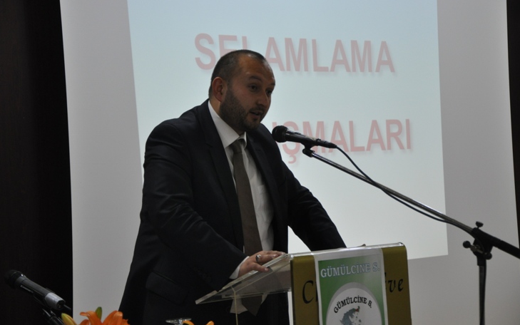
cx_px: 262
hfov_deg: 20.4
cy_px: 162
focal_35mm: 102
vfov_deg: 12.8
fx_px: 1446
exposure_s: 1/50
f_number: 5.3
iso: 800
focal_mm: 66
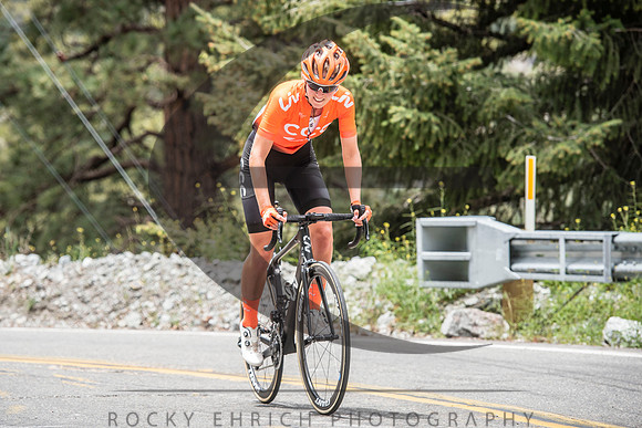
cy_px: 204
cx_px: 277
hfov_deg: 11.0
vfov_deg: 7.3
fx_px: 3336
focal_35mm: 187
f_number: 5.6
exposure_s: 1/1000
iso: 400
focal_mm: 160
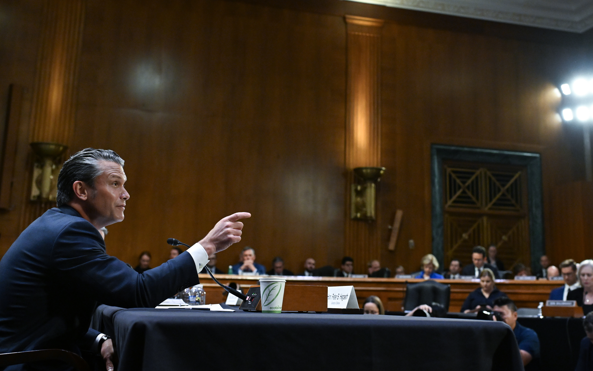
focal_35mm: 48
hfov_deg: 41.8
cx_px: 309
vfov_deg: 26.7
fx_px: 776
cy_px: 127
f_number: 2.8
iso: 3200
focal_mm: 35
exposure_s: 1/500
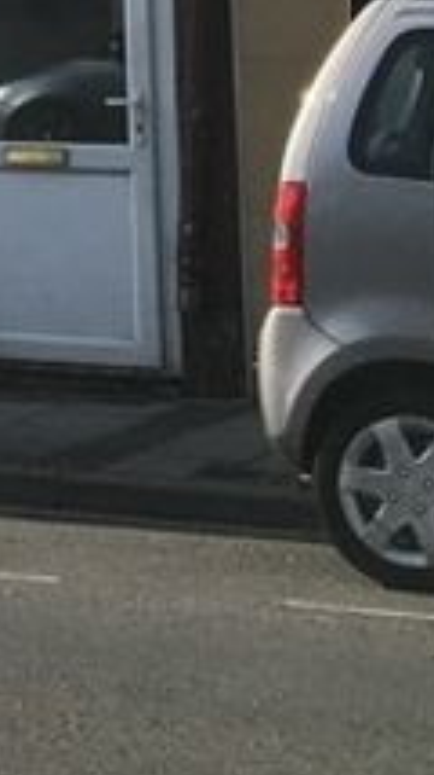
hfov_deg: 6.9
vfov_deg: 12.4
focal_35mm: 164
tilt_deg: +7.4
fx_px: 3363
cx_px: -633
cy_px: -440
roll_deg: +0.0
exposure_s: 1/1282
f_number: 2.2
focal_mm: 4.15
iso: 25
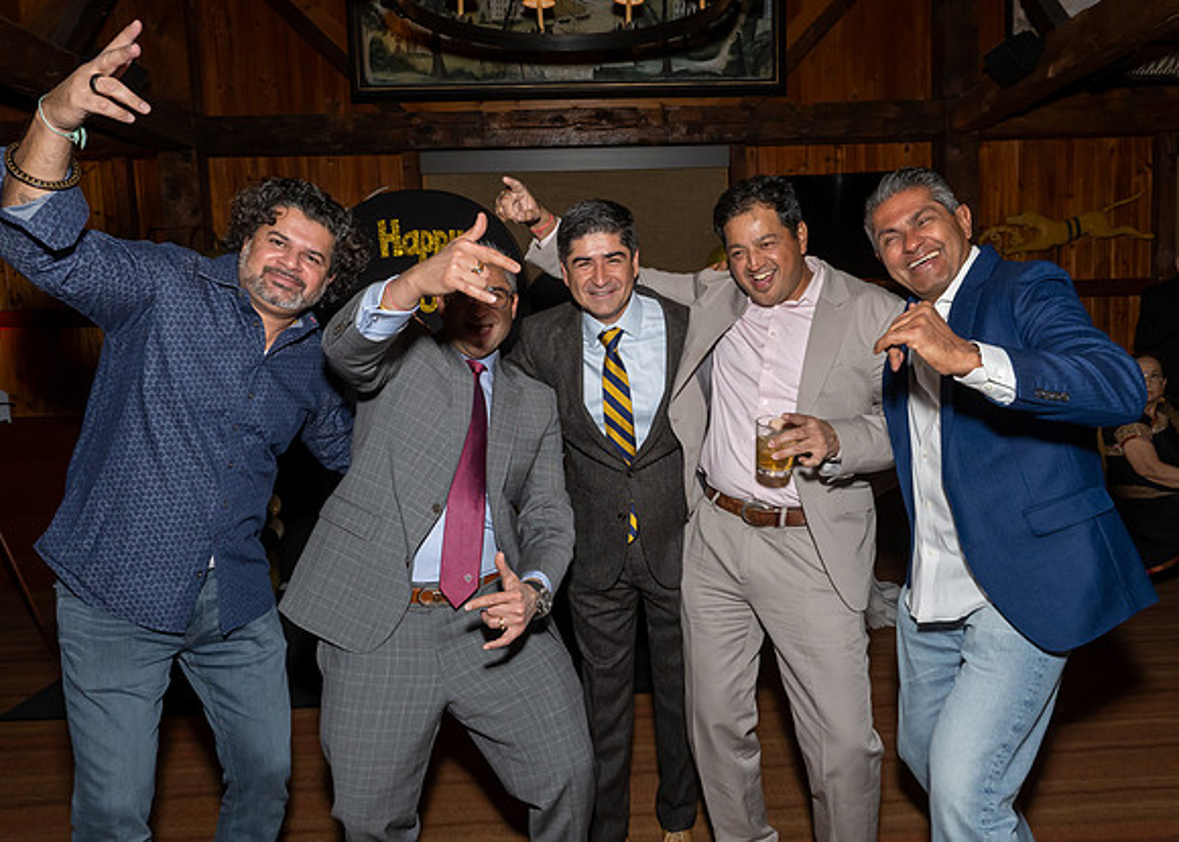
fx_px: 877
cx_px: 632
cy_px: 421
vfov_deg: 51.2
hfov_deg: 67.7
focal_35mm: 26
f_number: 8
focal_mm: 17
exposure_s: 1/250
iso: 800
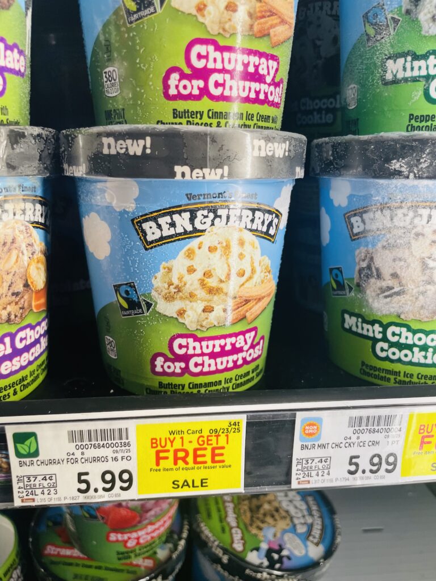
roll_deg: -1.6
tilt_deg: -15.0
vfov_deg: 67.3
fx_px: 437
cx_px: 218
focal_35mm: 26
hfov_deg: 53.1
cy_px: 290
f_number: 1.6
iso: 50
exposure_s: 1/120
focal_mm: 4.2
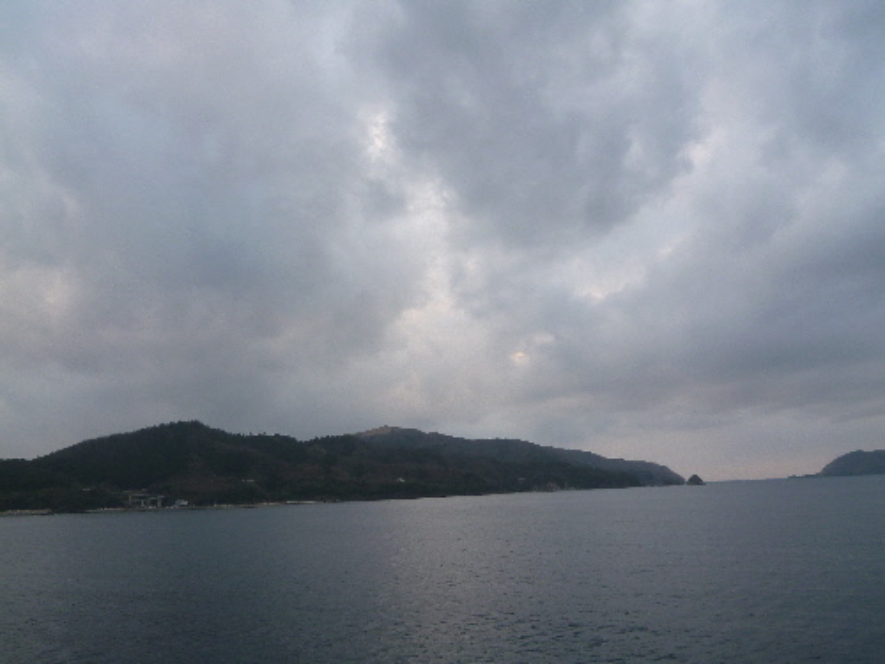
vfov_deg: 49.7
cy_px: 332
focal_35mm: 28
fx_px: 716
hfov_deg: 63.4
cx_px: 442
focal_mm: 4.9
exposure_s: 1/160
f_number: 2.7
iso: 100
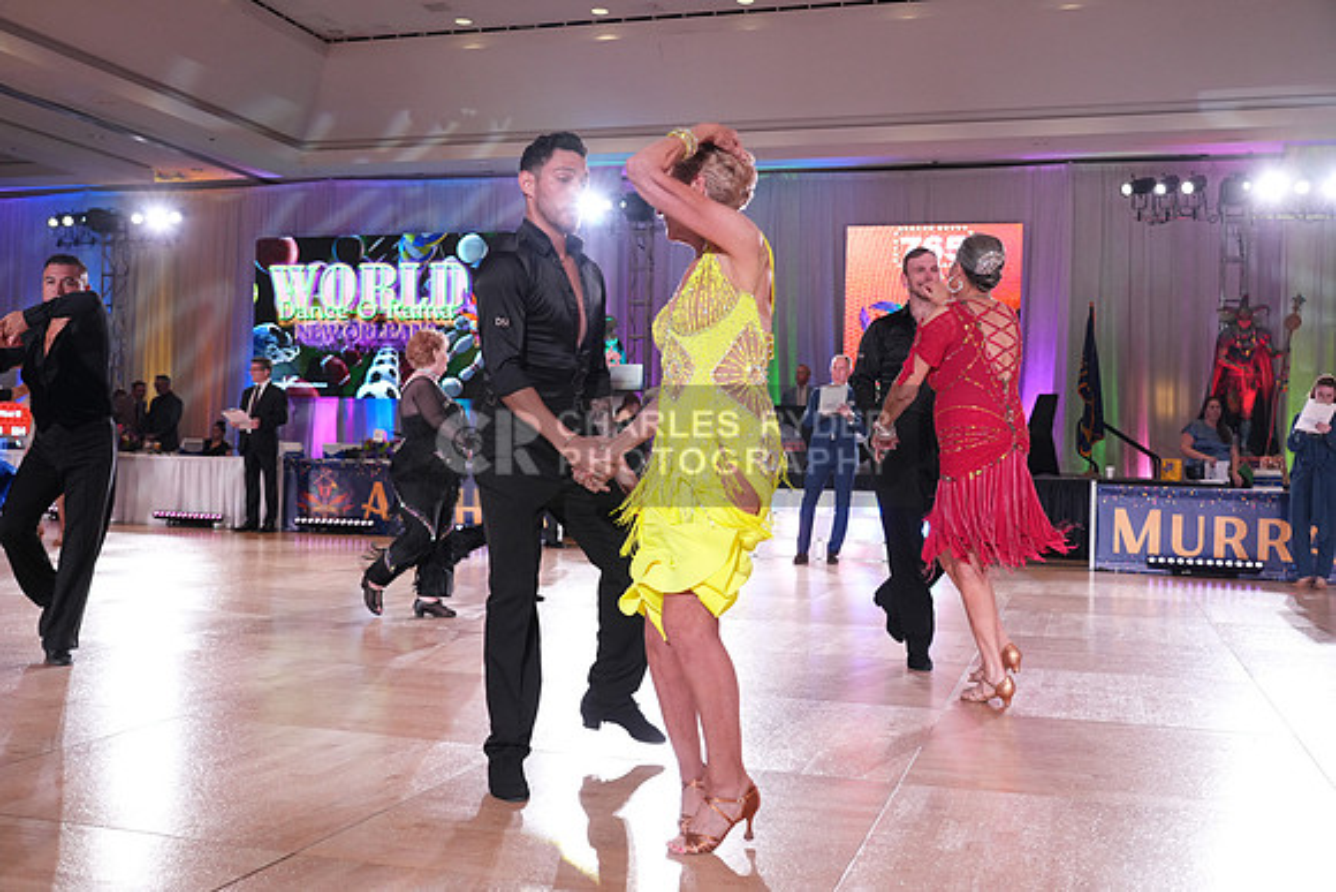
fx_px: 1262
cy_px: 446
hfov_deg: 55.8
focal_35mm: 34
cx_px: 668
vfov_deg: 38.9
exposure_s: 1/500
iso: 2500
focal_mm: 34
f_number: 4
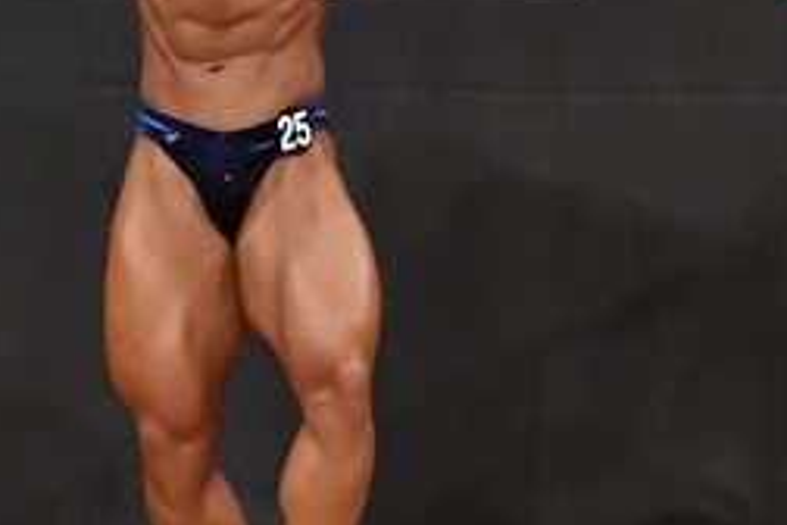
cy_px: 188
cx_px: -414
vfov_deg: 1.9
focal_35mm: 739
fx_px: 16154
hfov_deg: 2.8
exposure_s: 1/400
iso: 7200
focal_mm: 160
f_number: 5.6
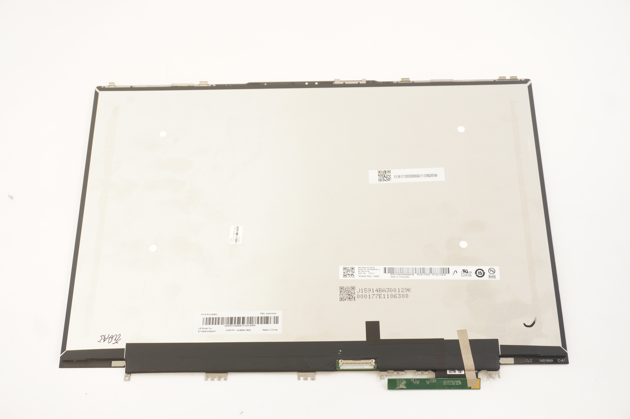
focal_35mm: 44
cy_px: 210
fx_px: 761
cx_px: 315
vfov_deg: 30.8
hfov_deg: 45.0
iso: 400
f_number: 5.6
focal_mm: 29
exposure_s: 1/13
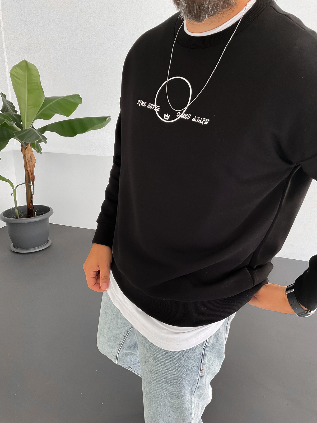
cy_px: 212
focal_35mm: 29
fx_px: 354
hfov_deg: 48.2
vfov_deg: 61.7
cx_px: 158
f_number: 1.8
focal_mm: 3
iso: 64
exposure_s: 1/75
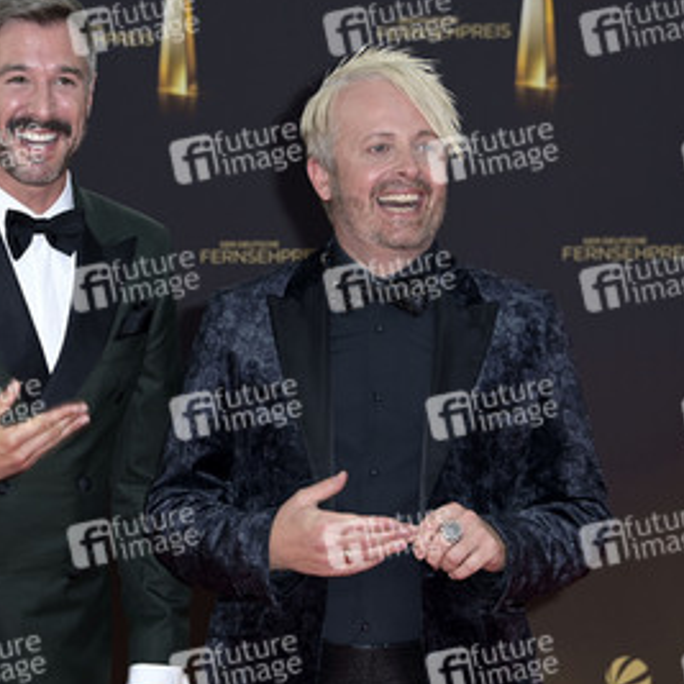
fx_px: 2951
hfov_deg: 13.2
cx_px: 168
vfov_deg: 13.2
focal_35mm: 132
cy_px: 346
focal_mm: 92
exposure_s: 1/250
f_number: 5.6
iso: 640
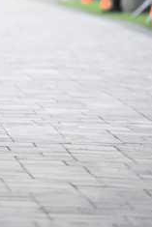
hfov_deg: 2.9
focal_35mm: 469
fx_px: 2966
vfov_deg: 4.4
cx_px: -20
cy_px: -16
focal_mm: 200
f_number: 2.8
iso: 1600
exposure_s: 1/1250
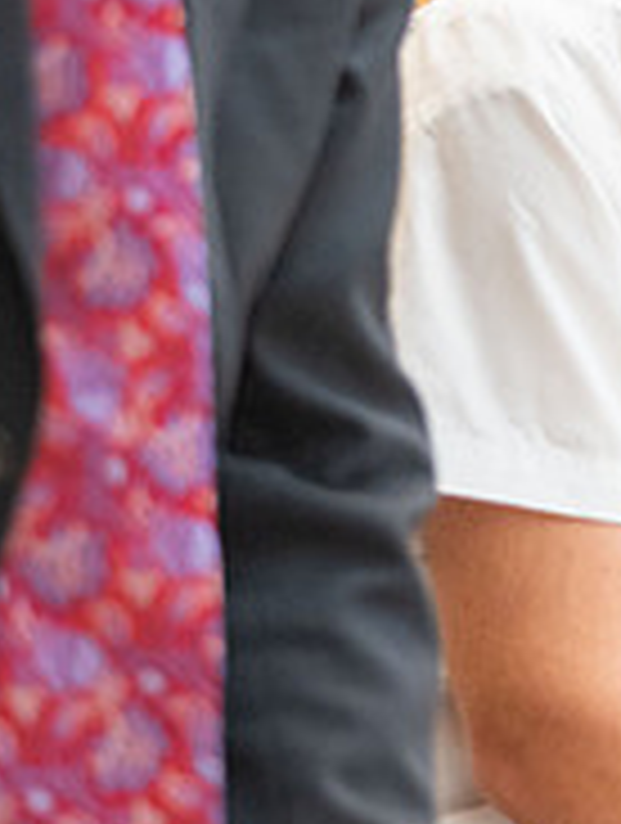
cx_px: 986
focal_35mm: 152
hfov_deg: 9.5
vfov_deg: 12.9
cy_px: 250
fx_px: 3623
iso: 1600
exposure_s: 1/400
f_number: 1.8
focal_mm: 50
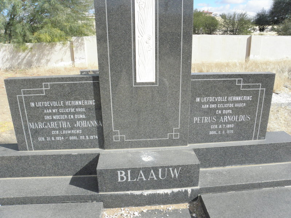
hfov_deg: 67.3
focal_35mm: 26
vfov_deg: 53.1
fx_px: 219
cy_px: 109
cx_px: 146
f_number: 6.3
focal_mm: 4.6
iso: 200
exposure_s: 1/500
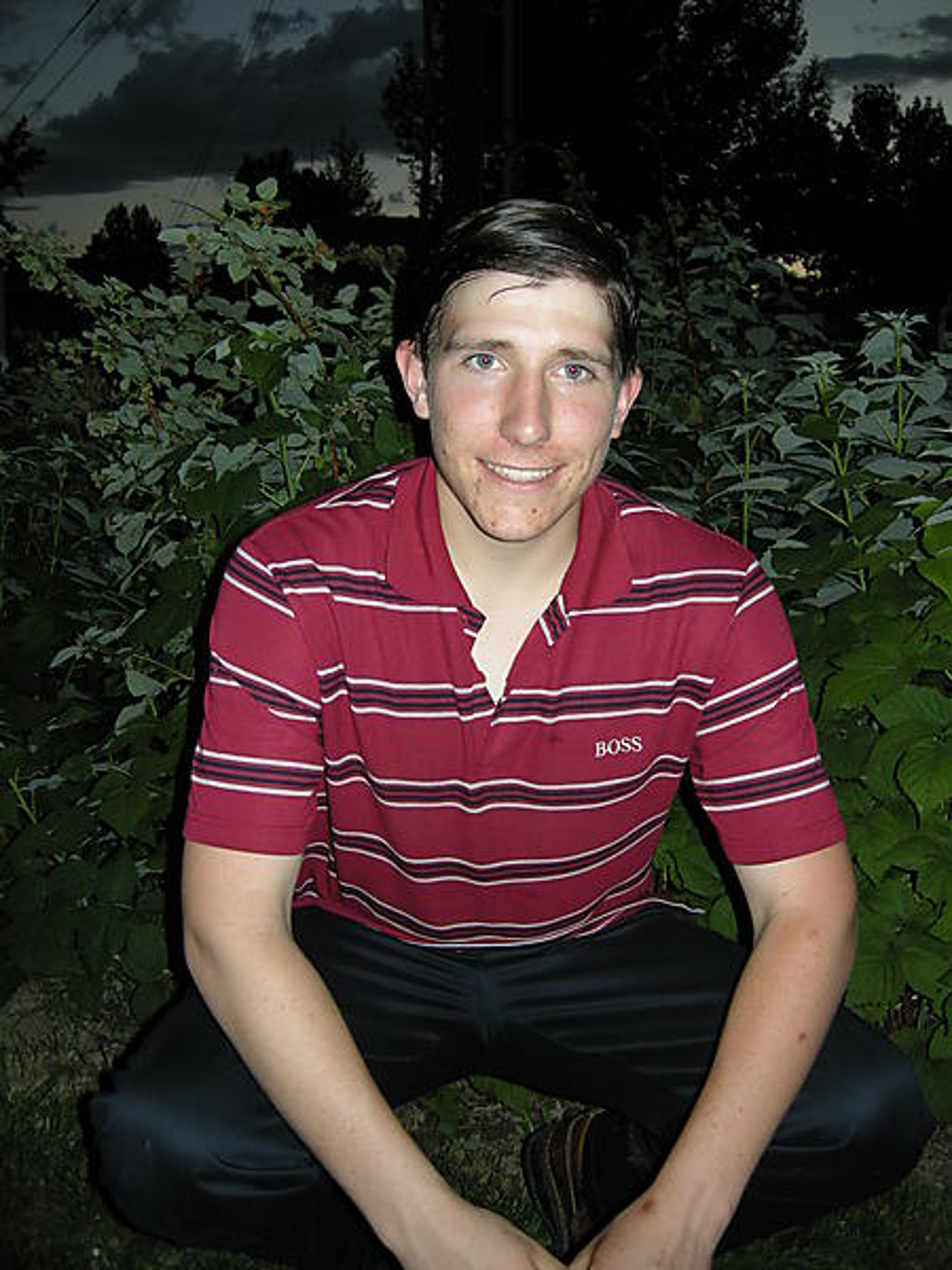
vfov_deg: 52.6
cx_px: 476
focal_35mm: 35
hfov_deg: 40.7
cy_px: 635
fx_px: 1283
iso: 64
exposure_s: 1/60
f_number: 2.7
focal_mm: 7.5
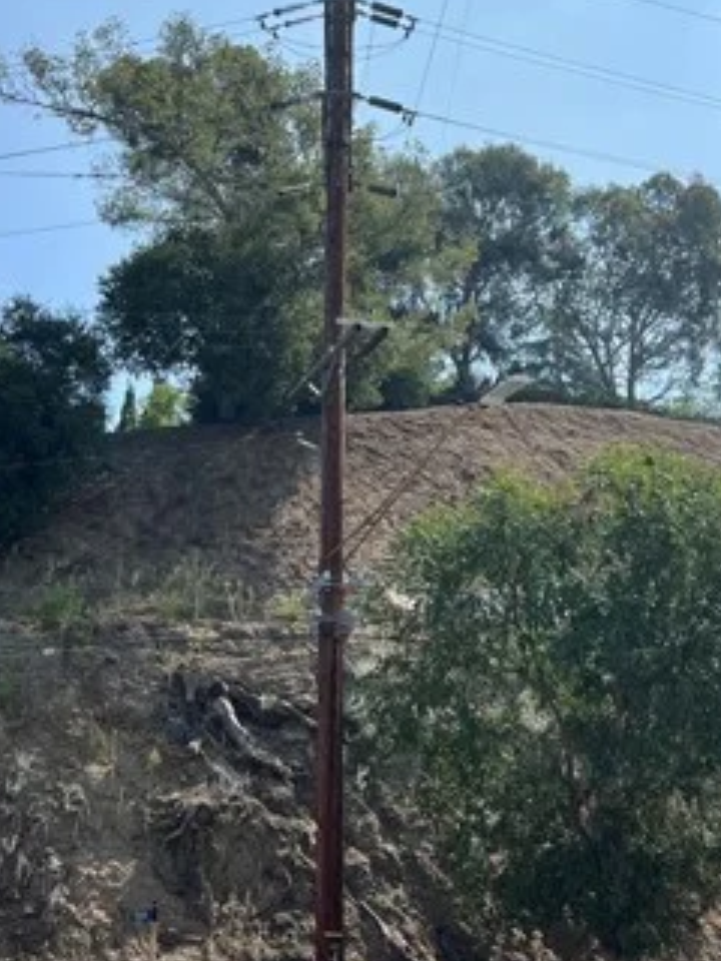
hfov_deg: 27.8
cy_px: 465
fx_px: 1444
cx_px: 225
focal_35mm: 52
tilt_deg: +21.6
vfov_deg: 36.8
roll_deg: -0.5
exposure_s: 1/5319
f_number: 1.5
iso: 50
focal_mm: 5.7
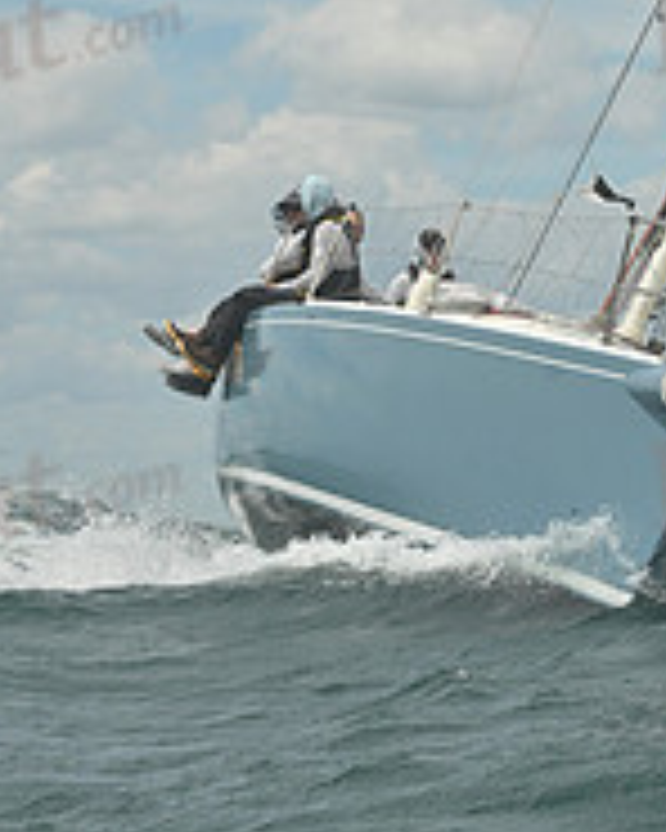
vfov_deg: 9.2
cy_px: -211
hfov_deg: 7.5
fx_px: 5076
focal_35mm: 206
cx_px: 416
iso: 320
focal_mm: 70
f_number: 13
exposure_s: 1/1250
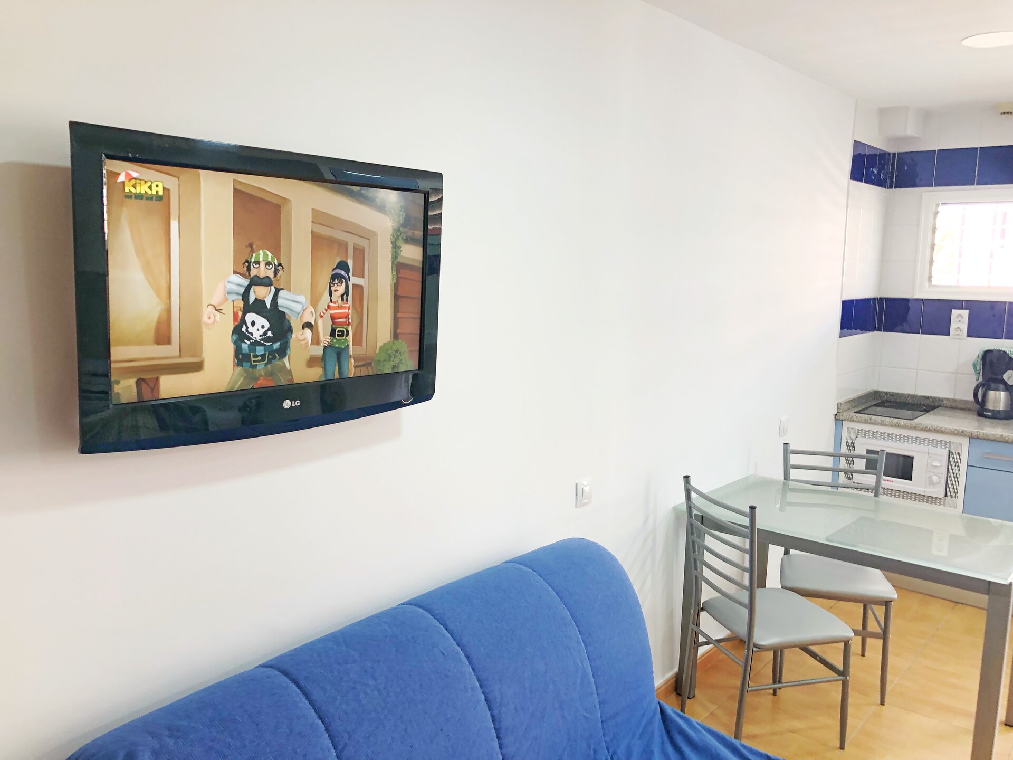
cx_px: 506
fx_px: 819
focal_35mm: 28
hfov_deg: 63.4
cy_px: 380
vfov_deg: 49.7
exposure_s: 1/100
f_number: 1.8
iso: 100
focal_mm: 3.99
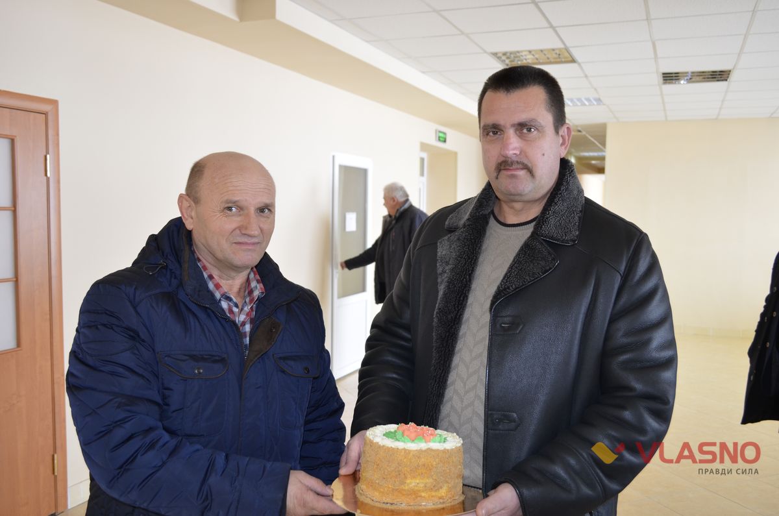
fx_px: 713
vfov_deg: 39.8
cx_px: 390
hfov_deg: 57.3
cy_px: 258
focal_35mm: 33
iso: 640
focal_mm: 22
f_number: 3.8
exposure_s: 1/60
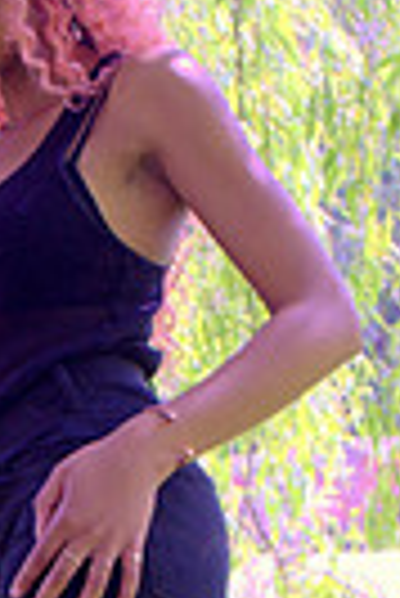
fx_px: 2028
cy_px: 405
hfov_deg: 11.2
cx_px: 56
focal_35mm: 122
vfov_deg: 16.7
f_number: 4.5
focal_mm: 24
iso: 100
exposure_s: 1/160
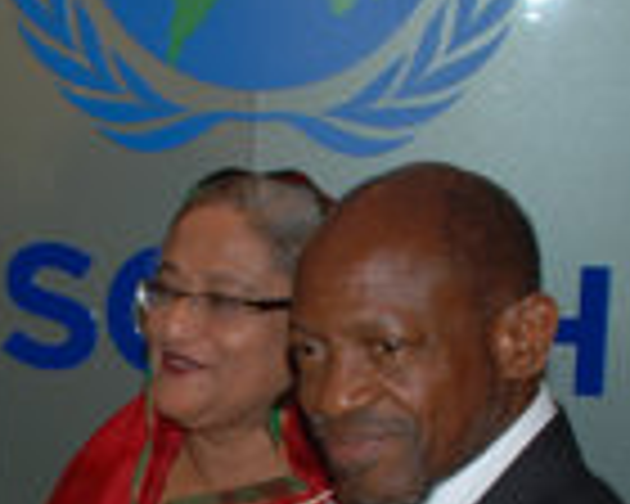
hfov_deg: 14.5
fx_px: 2405
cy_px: 504
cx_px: -90
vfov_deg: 11.8
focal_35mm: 129
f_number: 3.8
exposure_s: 1/60
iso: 100
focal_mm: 20
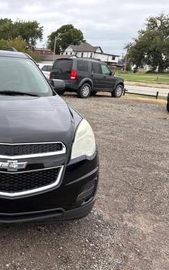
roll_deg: -1.9
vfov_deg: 55.3
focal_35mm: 35
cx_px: -11
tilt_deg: -19.1
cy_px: 134
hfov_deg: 32.5
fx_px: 258
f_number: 1.78
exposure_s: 1/4975
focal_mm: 6.76
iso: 320
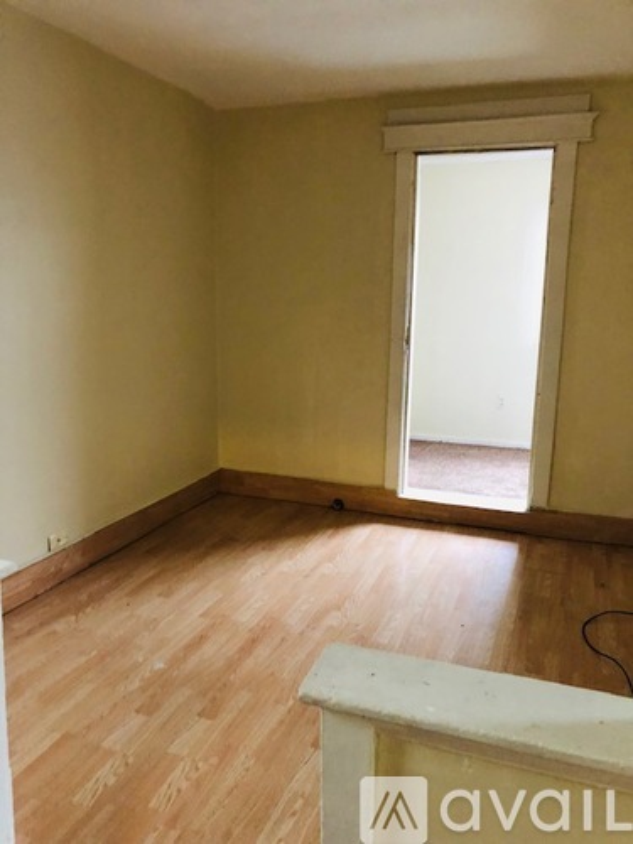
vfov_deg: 63.4
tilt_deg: -11.4
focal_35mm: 28
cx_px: 316
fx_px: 683
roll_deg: +0.0
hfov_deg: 49.7
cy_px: 422
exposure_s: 1/6
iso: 80
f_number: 1.8
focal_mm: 4
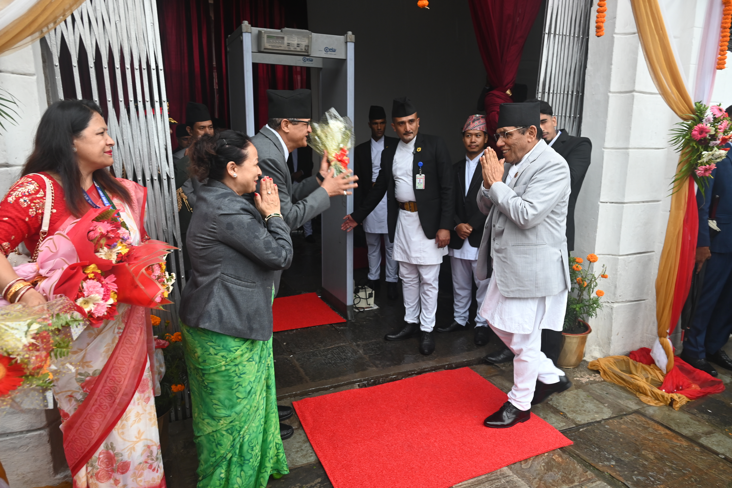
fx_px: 488
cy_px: 244
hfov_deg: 73.7
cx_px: 366
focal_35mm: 24
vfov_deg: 53.2
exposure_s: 1/125
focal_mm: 24
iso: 800
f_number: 5.6
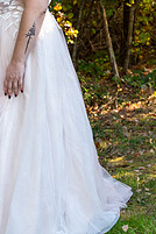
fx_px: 799
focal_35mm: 123
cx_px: -3
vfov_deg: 16.6
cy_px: 61
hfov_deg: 11.0
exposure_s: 1/200
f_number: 4.5
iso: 900
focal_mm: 55
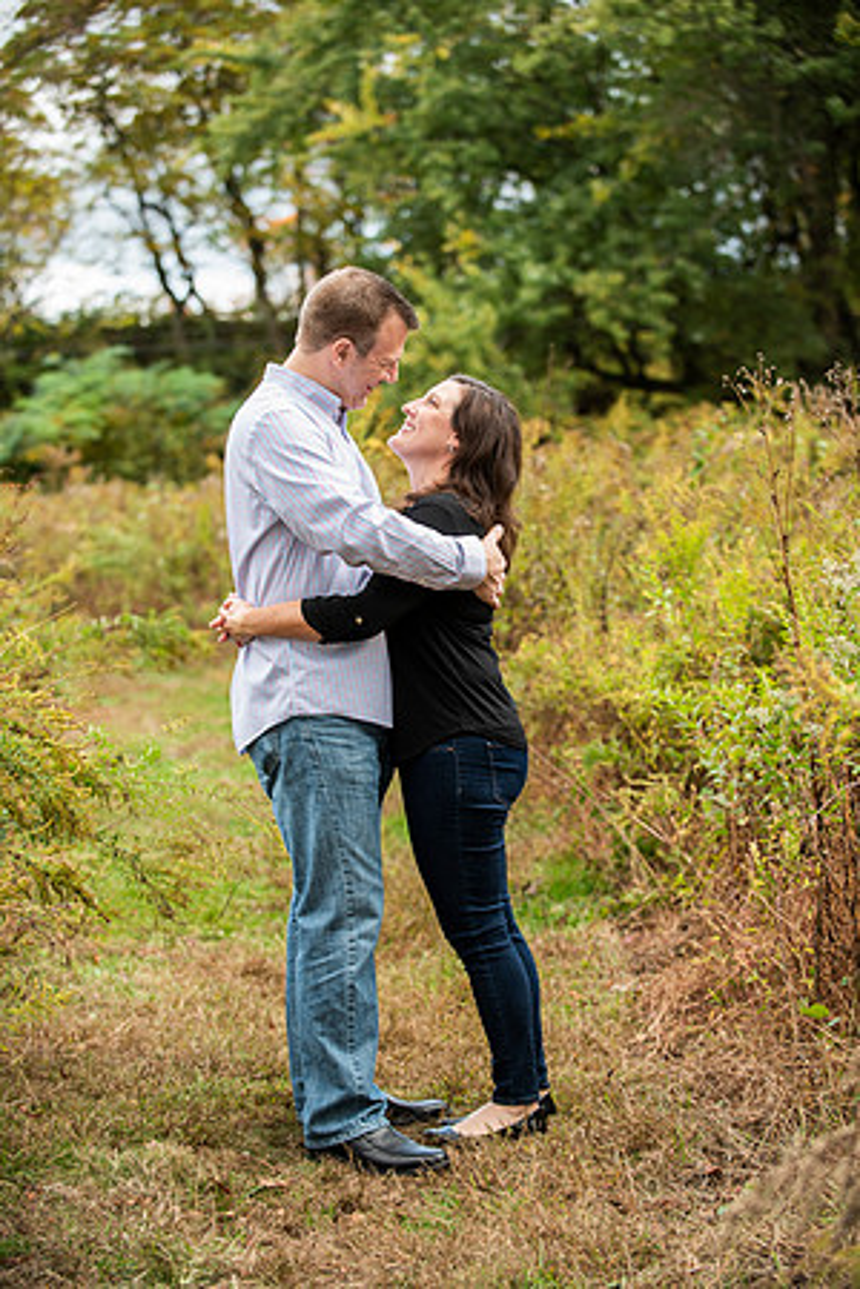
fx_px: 2938
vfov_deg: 24.8
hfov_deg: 16.7
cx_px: 430
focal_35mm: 82
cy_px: 644
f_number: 3.5
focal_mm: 82
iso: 250
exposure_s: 1/200
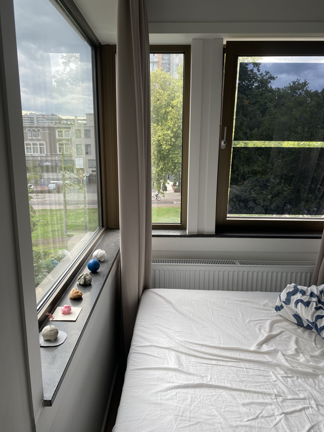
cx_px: 162
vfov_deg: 67.3
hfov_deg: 53.1
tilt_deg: -11.9
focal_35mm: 26
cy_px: 216
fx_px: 324
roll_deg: -0.6
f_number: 1.8
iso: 32
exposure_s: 1/215
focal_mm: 4.25
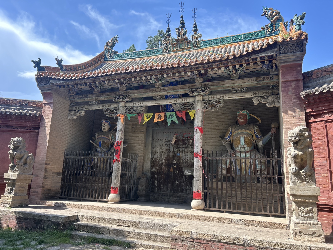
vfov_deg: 53.1
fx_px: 250
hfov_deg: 67.3
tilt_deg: +11.4
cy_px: 125
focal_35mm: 26
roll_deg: -2.5
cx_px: 166
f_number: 1.5
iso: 50
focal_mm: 5.7
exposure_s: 1/1058
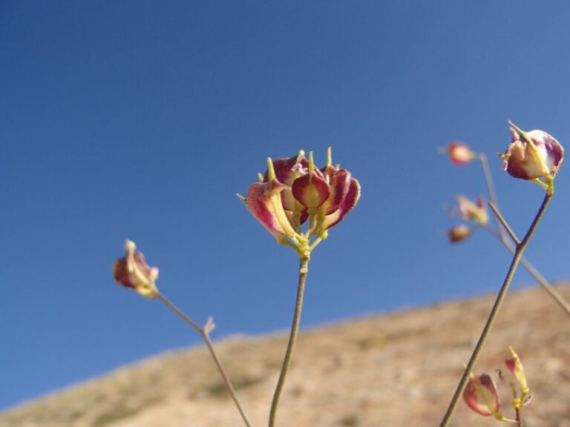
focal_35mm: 37
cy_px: 214
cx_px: 285
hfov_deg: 50.1
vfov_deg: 38.7
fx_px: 609
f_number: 4.7
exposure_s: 1/500
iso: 100
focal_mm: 6.64
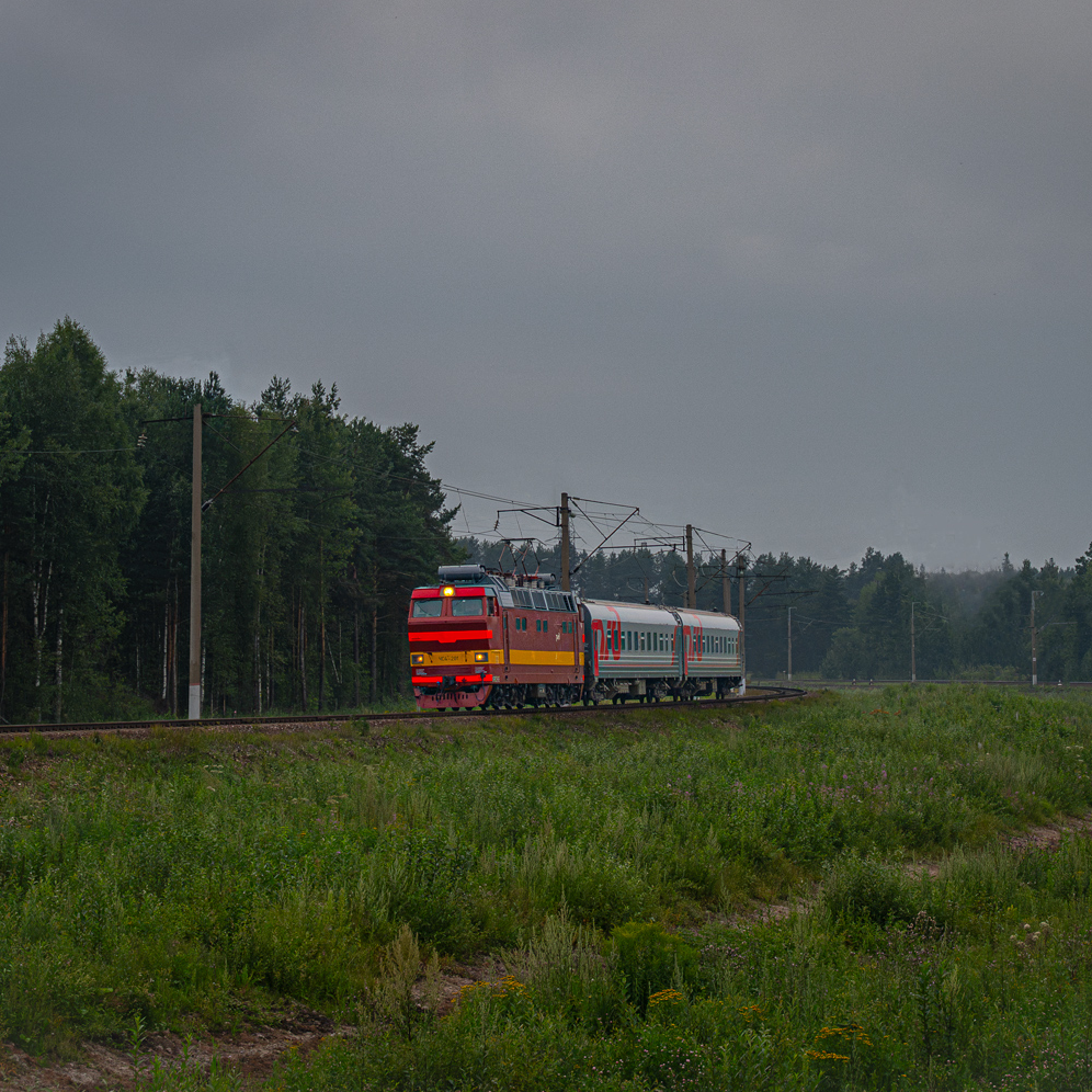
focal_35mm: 96
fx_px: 3426
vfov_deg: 18.1
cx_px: 558
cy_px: 547
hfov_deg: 18.1
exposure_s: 1/500
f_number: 4.5
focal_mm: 75
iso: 800
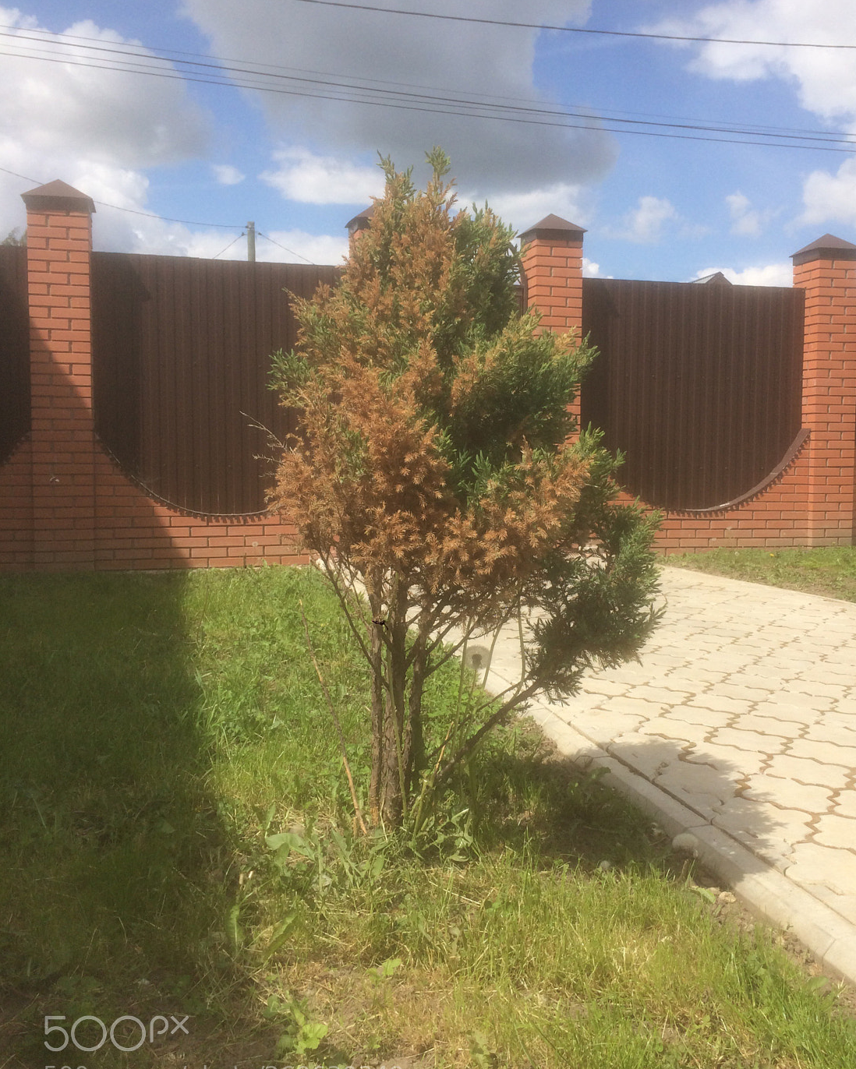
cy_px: 513
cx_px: 463
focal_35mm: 33
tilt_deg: -7.3
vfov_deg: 54.2
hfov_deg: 44.5
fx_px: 1045
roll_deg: +0.2
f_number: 2.2
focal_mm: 4.15
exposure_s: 1/1786
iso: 32
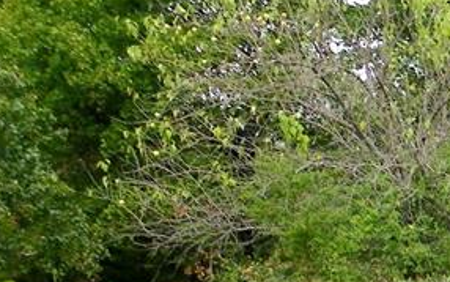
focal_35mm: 186
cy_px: 249
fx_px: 2282
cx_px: 673
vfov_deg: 7.0
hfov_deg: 10.8
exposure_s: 1/160
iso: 80
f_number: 4
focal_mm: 8.8
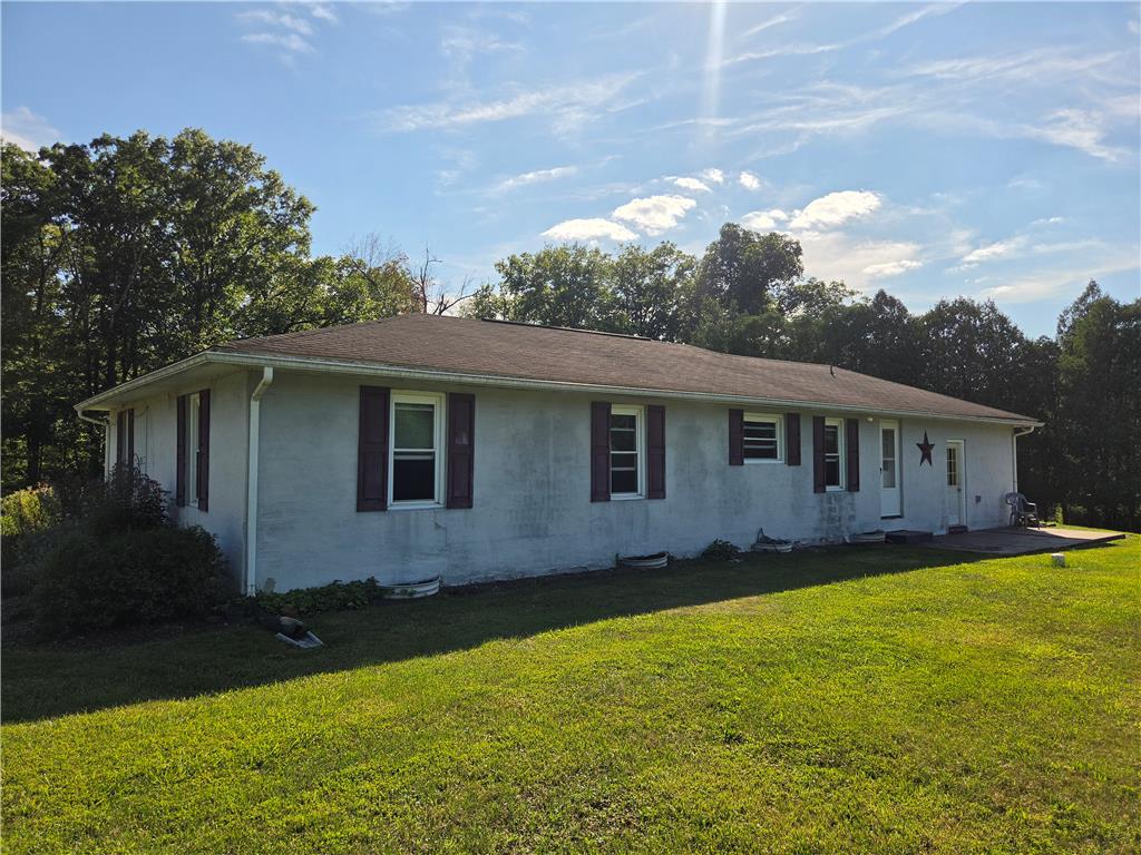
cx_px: 570
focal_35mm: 23
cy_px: 428
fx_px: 758
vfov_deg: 58.9
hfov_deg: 73.9
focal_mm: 5.4
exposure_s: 1/7887
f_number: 1.8
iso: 64
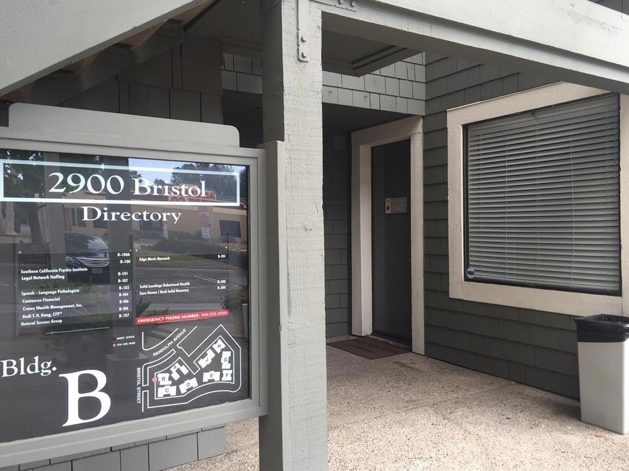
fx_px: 545
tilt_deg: -0.2
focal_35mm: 30
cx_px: 317
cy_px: 235
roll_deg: +0.4
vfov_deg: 46.8
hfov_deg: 60.0
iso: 32
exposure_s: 1/120
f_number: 2.2
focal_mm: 4.15
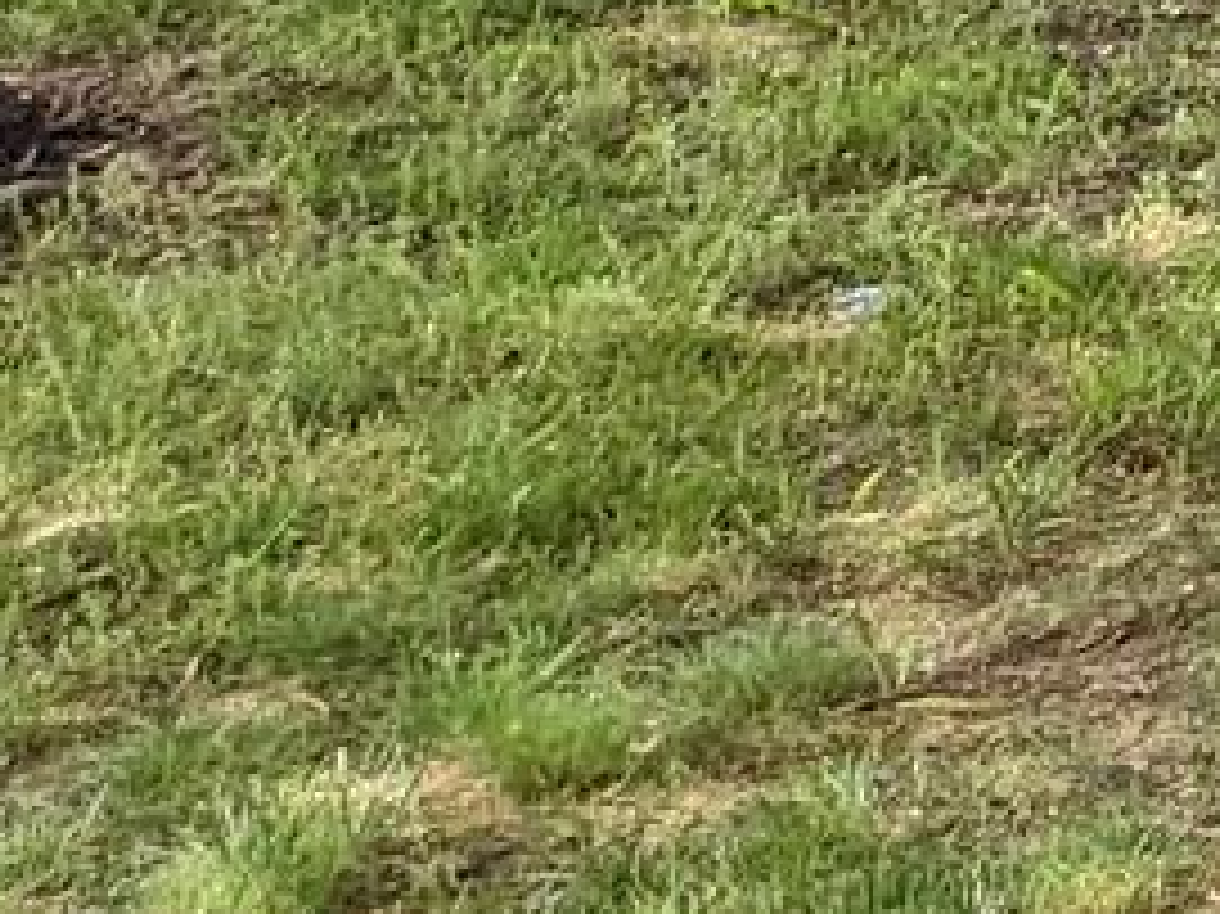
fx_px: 7187
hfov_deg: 7.5
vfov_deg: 6.6
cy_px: -1756
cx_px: 4574
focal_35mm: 204
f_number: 1.73
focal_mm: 4.38
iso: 55
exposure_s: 1/469
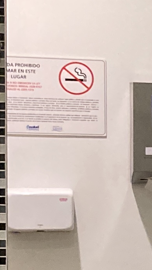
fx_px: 1268
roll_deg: -0.4
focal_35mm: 177
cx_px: 529
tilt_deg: -0.5
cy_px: 251
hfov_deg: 6.1
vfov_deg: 12.1
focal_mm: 3.99
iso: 200
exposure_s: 1/60
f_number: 1.8
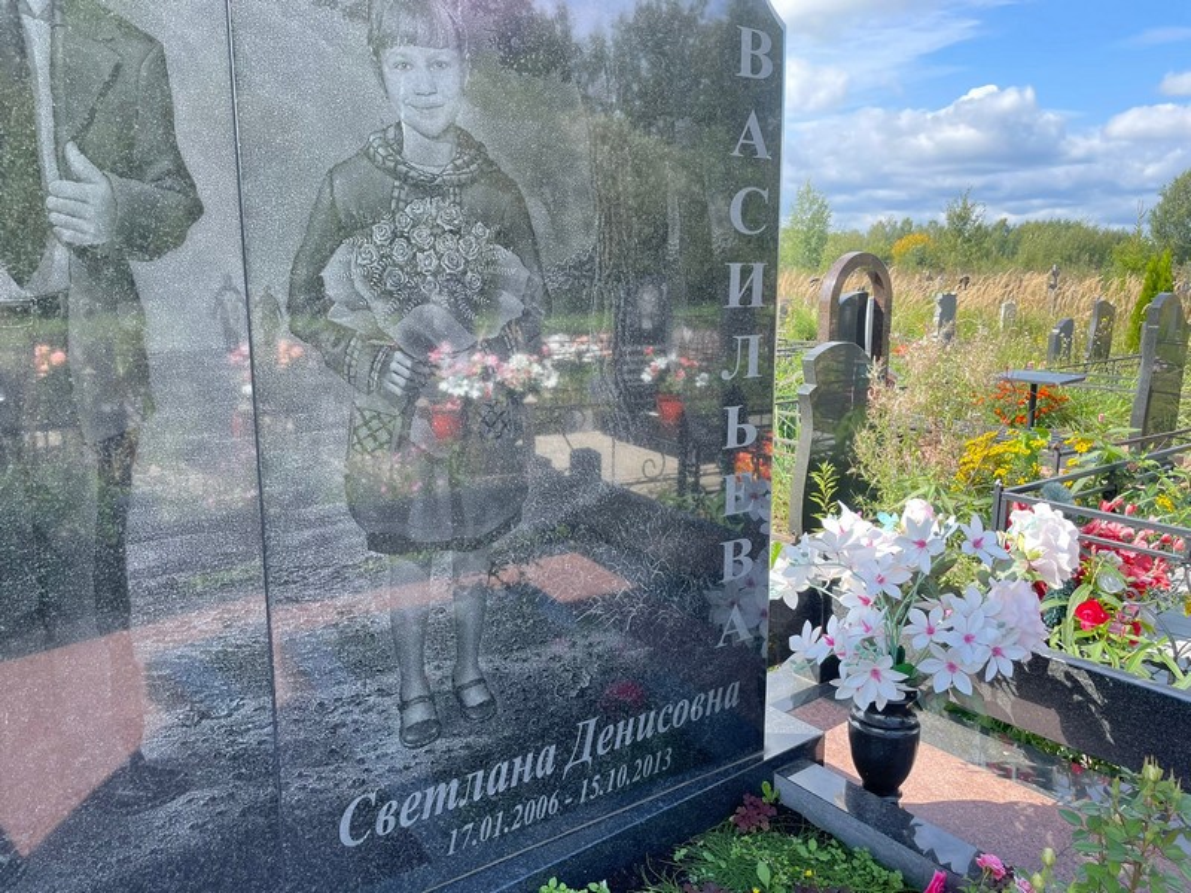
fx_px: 895
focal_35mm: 26
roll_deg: +0.3
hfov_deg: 67.3
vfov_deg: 53.1
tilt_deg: -10.6
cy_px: 446
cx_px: 596
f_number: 1.6
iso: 32
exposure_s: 1/698
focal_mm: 4.2
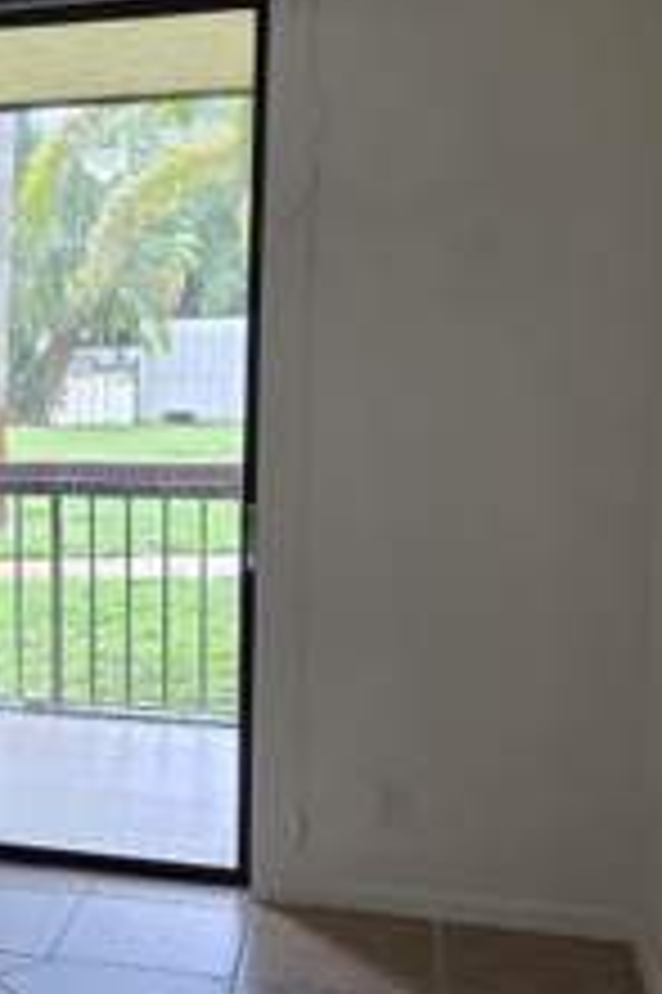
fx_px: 1436
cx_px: -77
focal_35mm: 52
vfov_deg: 38.2
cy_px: 519
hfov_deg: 24.2
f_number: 1.4
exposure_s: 1/120
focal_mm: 6.5
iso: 50
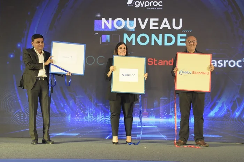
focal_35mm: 57
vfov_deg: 23.8
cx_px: 122
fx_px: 386
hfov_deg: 35.1
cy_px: 81
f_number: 6.3
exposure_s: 1/125
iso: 1600
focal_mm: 38
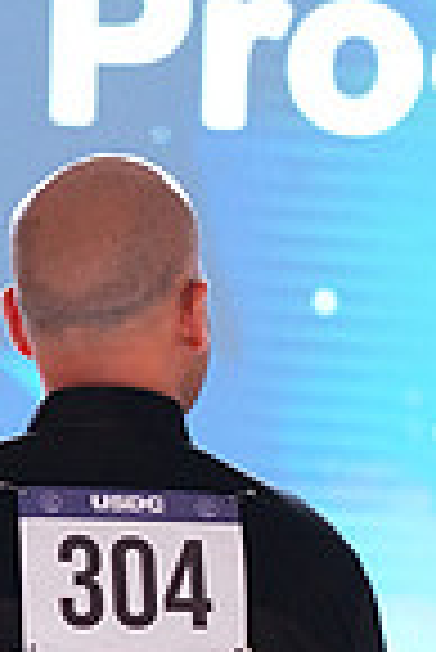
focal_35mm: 531
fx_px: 9623
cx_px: 178
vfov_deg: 3.8
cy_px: 1250
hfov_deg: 2.6
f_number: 4
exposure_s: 1/400
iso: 3200
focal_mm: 133
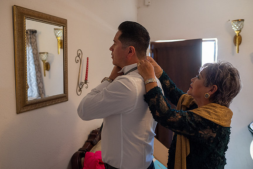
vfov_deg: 37.1
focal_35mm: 36
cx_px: 126
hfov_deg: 53.4
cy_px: 84
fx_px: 252
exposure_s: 1/125
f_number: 3.5
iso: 1600
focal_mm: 35
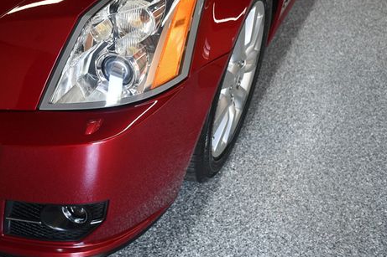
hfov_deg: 39.0
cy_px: 91
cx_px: 120
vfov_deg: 26.9
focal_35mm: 50
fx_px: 537
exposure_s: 1/160
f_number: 3.8
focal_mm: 24
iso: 800
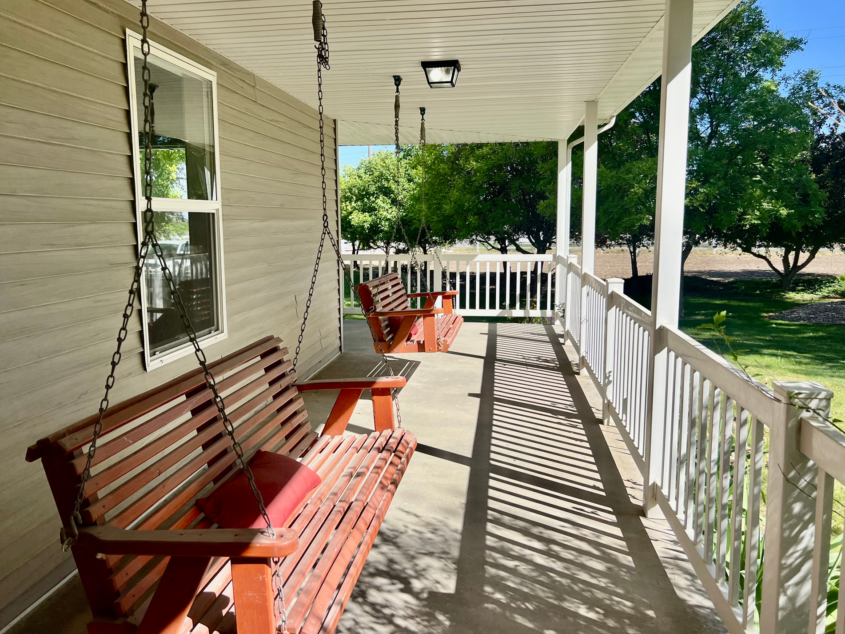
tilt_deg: -7.2
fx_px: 683
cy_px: 307
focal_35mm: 28
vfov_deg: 49.7
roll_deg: +0.0
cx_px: 399
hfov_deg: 63.4
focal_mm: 5.7
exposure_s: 1/2762
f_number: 1.5
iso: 50
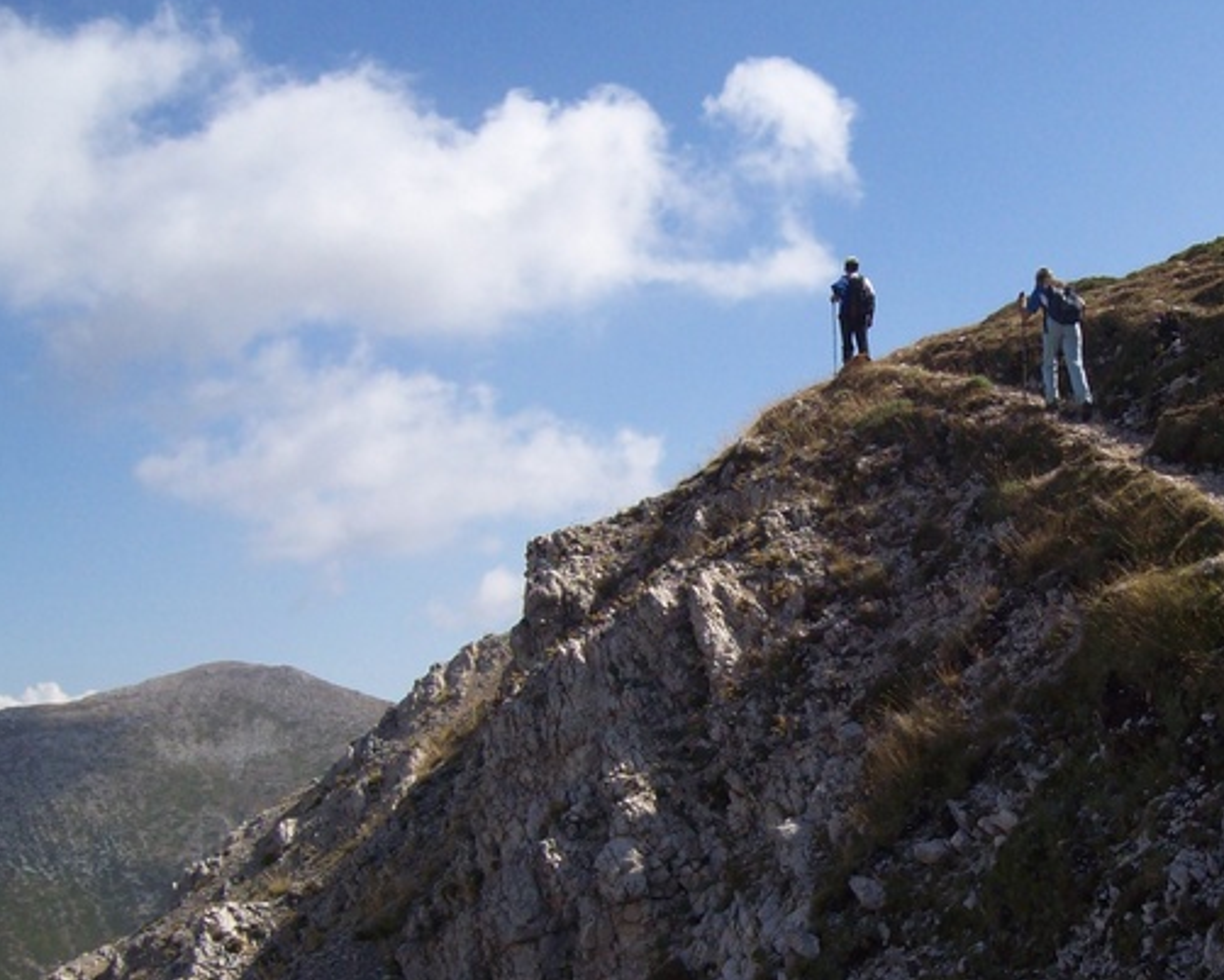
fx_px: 2029
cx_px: 923
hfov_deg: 32.9
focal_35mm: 56
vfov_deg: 27.0
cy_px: 629
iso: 80
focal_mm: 6
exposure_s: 1/784
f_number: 4.8
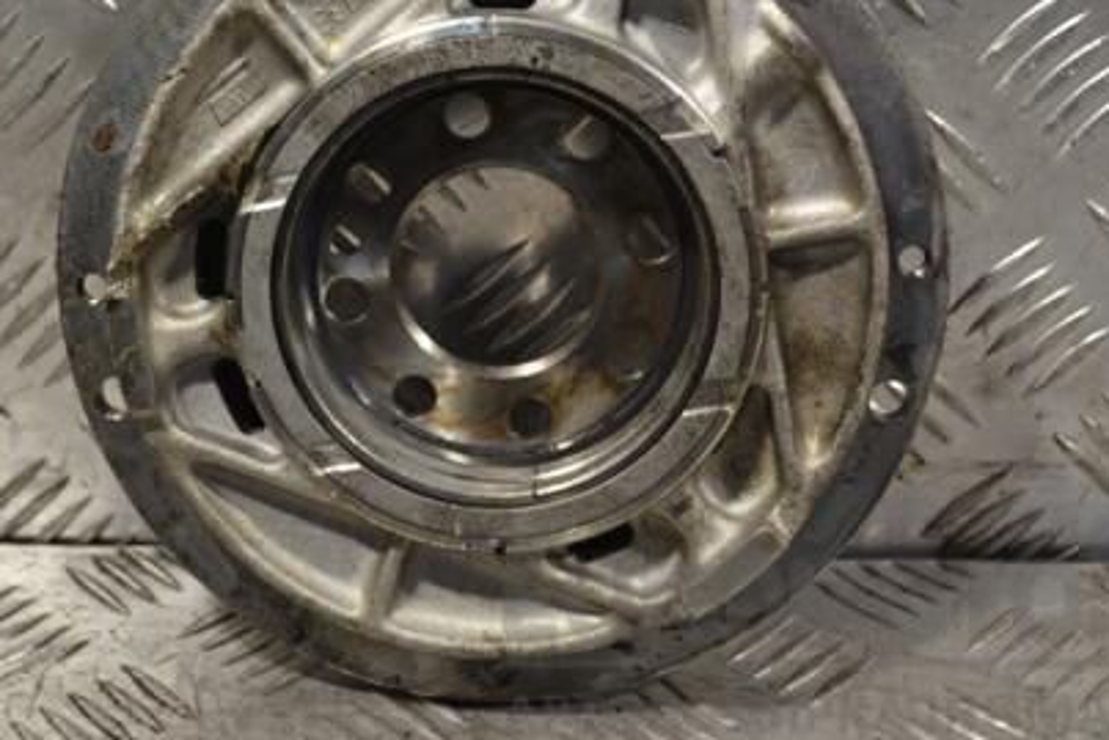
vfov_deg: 20.9
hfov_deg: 31.0
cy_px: 234
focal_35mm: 65
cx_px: 451
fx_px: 1995
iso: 400
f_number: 5
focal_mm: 29
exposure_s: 1/100
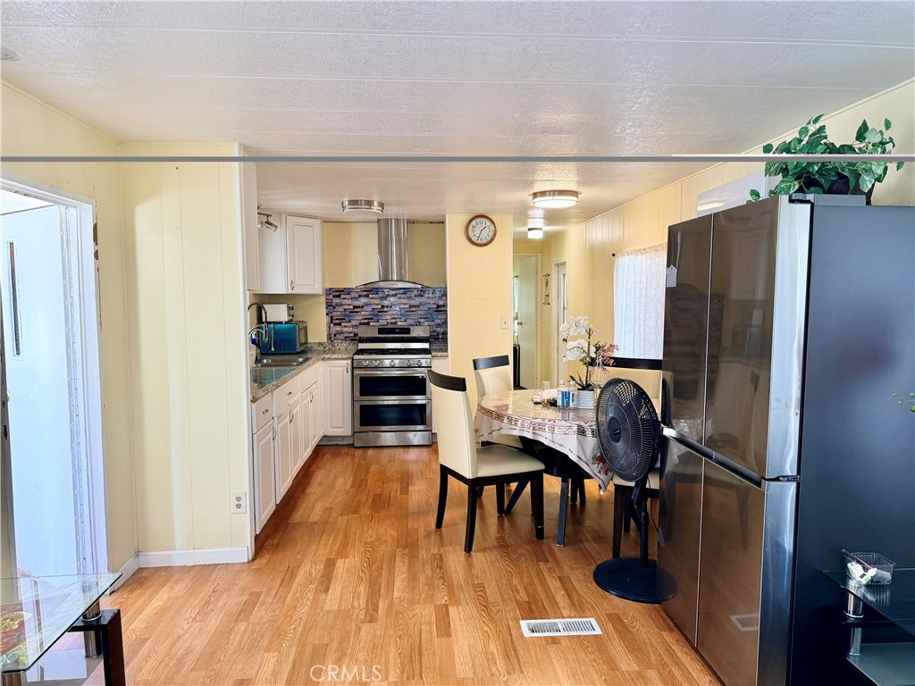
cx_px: 458
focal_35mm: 24
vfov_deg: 56.8
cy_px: 343
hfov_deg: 71.6
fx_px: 634
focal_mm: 6.76
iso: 160
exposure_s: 1/120
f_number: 1.78
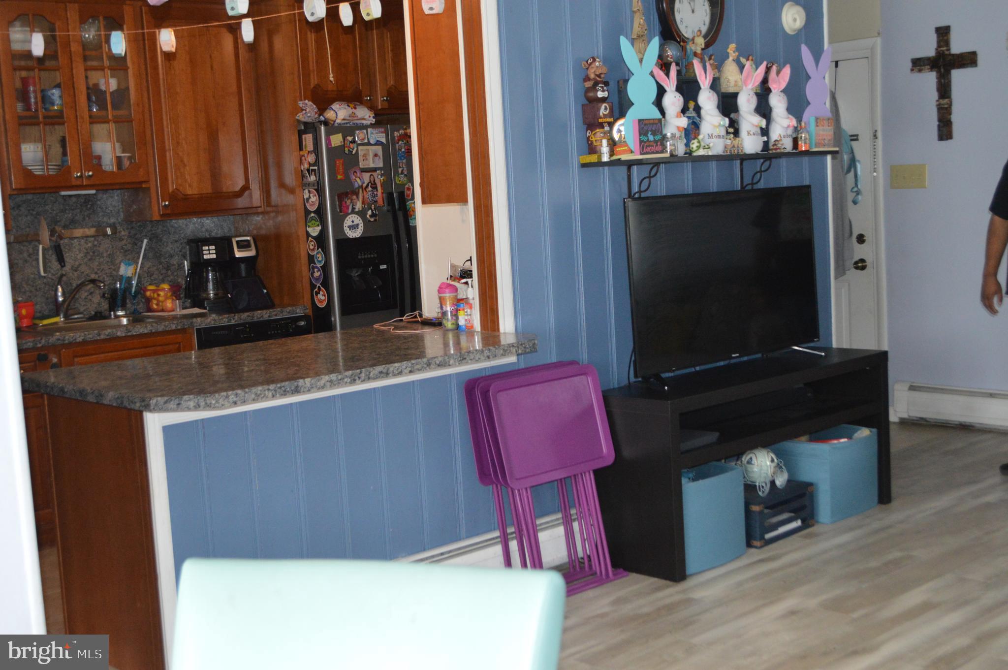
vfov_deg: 28.0
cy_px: 335
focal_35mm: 48
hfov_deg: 41.2
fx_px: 1343
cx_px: 504
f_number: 4.8
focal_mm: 32
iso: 1800
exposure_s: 1/60
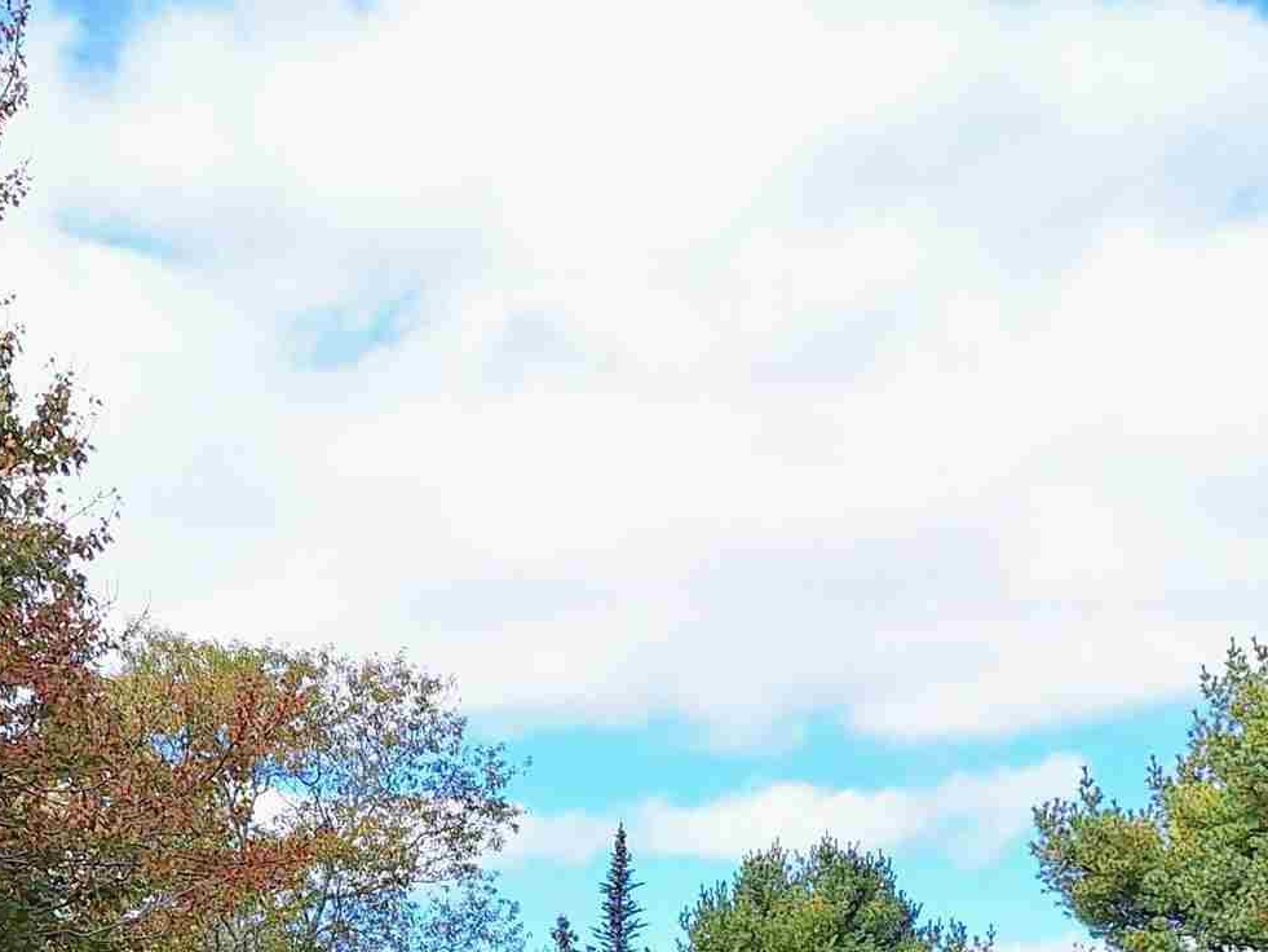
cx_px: 689
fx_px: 2638
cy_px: 1325
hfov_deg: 27.0
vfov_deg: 18.6
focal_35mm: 72
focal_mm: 5.54
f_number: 1.8
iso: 40
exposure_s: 1/1302
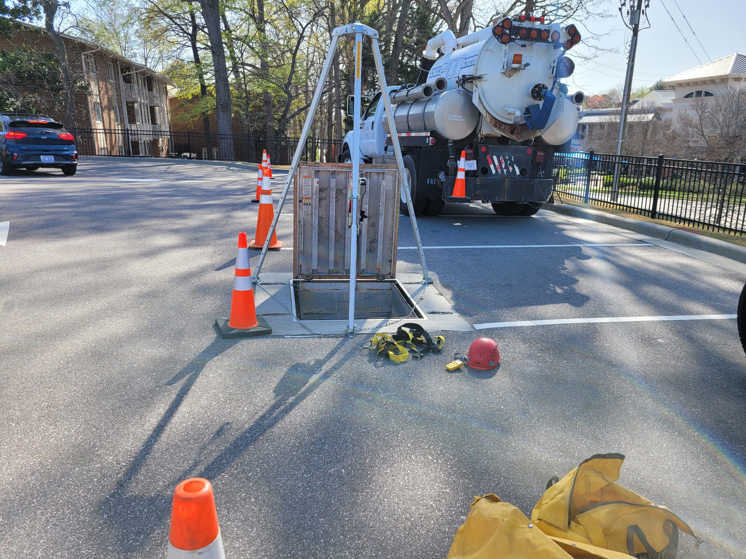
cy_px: 280
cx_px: 373
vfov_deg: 53.1
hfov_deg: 67.3
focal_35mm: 26
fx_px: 560
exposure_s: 1/984
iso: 40
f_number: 1.8
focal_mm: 5.4
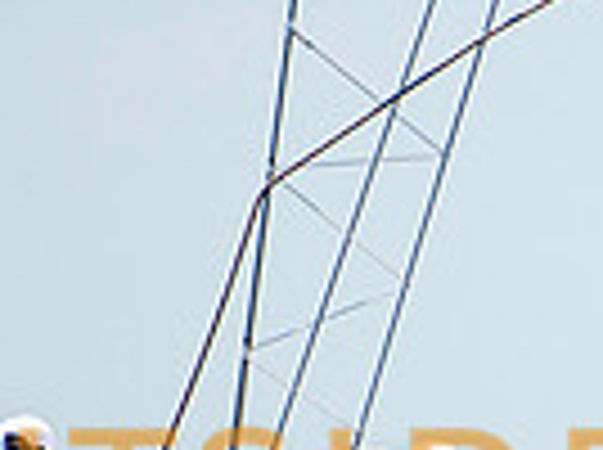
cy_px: 461
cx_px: 720
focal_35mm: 2502
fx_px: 43506
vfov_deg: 0.6
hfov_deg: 0.8
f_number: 5
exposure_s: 1/3200
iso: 400
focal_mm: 400
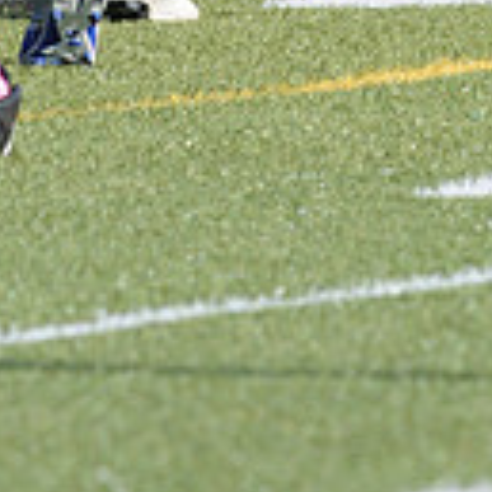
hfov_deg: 1.0
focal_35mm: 1716
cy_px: -477
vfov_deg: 1.0
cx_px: 200
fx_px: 27594
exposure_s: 1/500
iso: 200
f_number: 7.1
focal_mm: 300
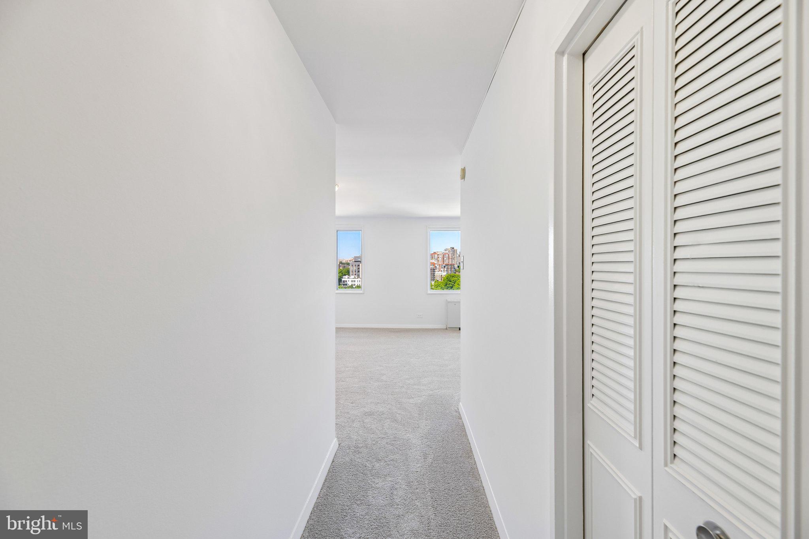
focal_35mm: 14
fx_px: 315
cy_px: 270
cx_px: 404
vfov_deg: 81.2
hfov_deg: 104.3
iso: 100
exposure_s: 1/20
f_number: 8
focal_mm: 14
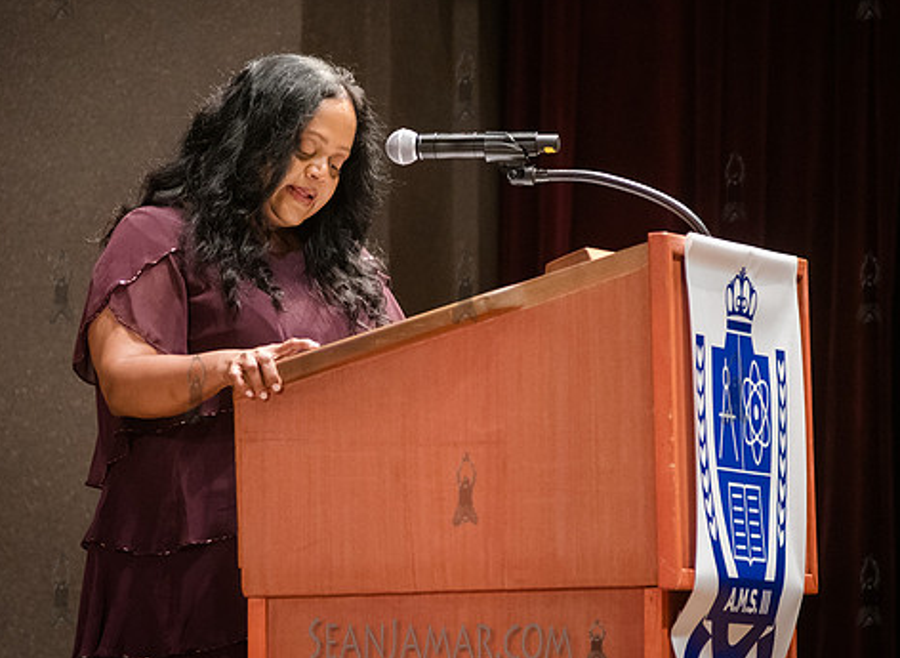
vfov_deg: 5.0
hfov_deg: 6.8
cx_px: 351
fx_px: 7523
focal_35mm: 292
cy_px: 245
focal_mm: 200
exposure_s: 1/200
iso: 5000
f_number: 4
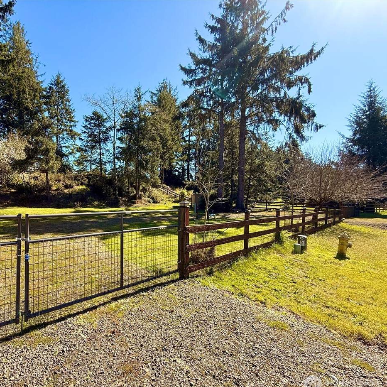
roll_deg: -0.8
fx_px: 215
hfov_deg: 80.7
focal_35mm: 17
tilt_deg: +0.7
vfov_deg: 84.0
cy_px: 198
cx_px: 124
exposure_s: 1/619
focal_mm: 2.22
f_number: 2.2
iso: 50
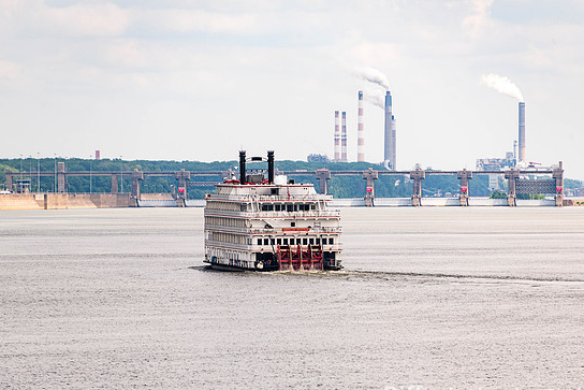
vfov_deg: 4.2
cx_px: 296
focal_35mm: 324
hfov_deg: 6.4
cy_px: 206
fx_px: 5257
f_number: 8
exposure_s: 1/200
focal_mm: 300
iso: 64
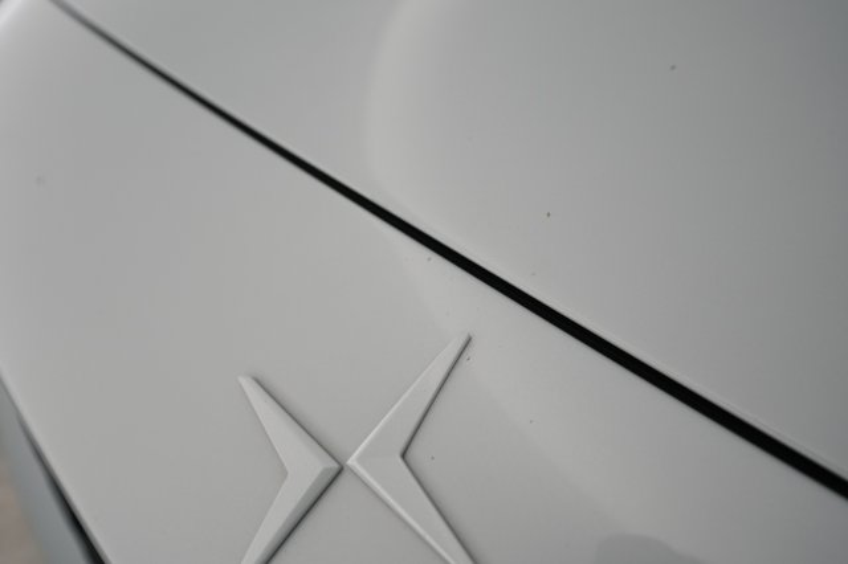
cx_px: 424
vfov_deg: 46.4
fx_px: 659
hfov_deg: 65.5
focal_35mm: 28
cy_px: 282
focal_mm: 28
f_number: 4.5
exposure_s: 1/100
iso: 1250
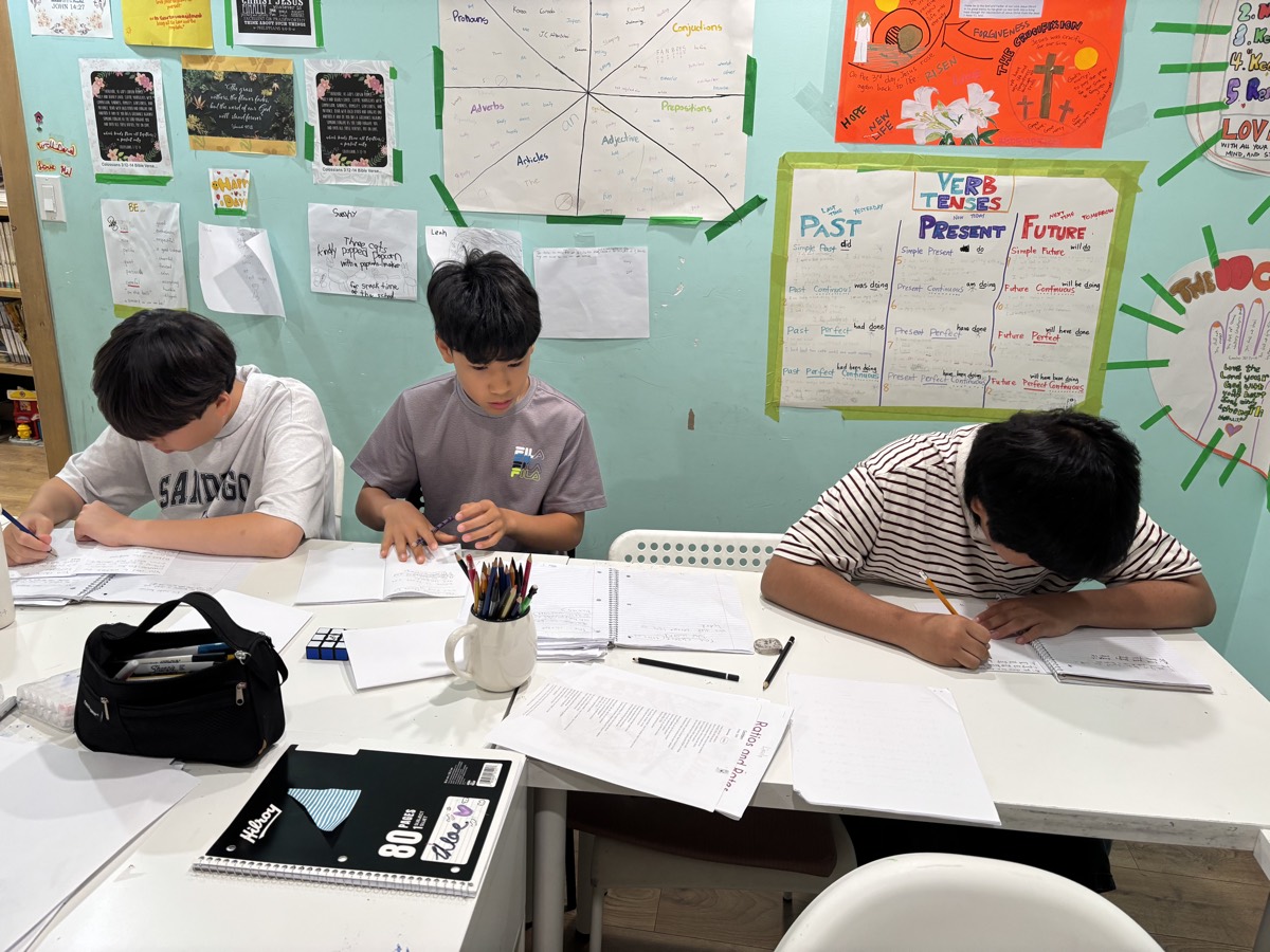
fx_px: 954
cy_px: 476
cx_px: 635
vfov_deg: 53.1
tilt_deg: -15.5
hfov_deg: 67.3
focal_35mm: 26
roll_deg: -2.7
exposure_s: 1/120
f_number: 1.6
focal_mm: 5.96
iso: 125
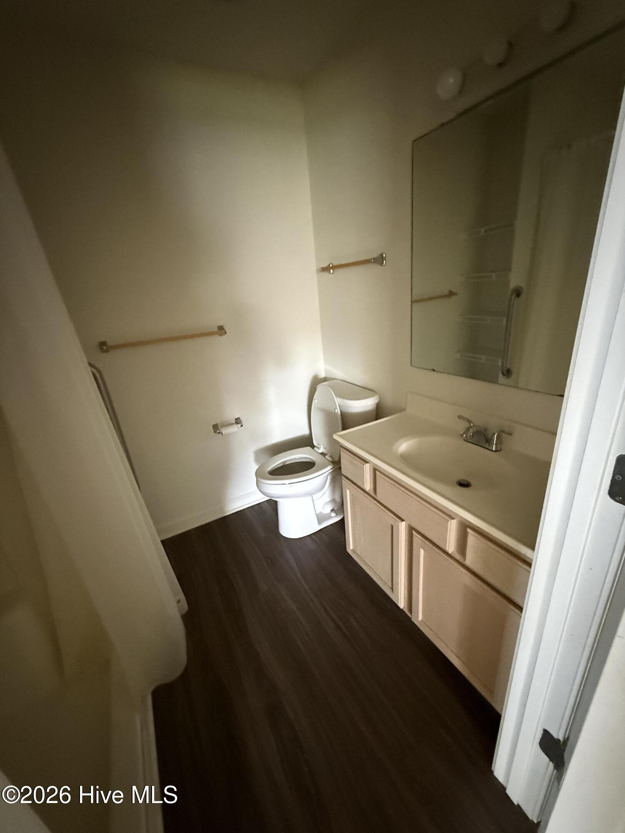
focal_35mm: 14
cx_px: 312
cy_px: 416
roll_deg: +5.0
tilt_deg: -20.1
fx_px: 337
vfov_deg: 102.1
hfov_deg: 85.7
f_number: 2.2
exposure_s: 1/48
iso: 1600
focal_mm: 2.22
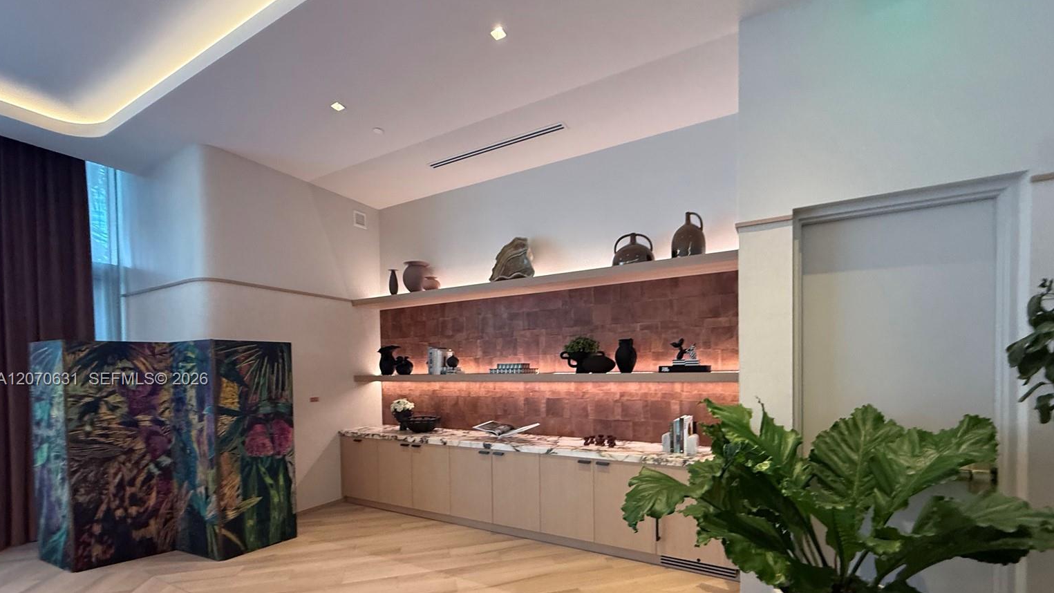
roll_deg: +0.6
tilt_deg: +1.6
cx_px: 546
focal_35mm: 16
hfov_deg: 99.3
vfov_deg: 65.8
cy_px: 380
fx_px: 447
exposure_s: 1/60
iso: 320
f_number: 2.2
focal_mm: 2.22
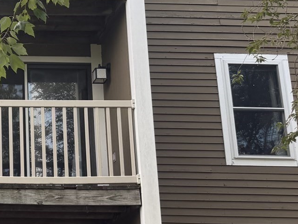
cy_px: 182
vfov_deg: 18.9
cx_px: -72
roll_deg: -1.1
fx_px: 663
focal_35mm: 77
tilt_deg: +16.9
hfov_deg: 23.0
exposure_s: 1/528
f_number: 1.78
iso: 100
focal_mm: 6.76
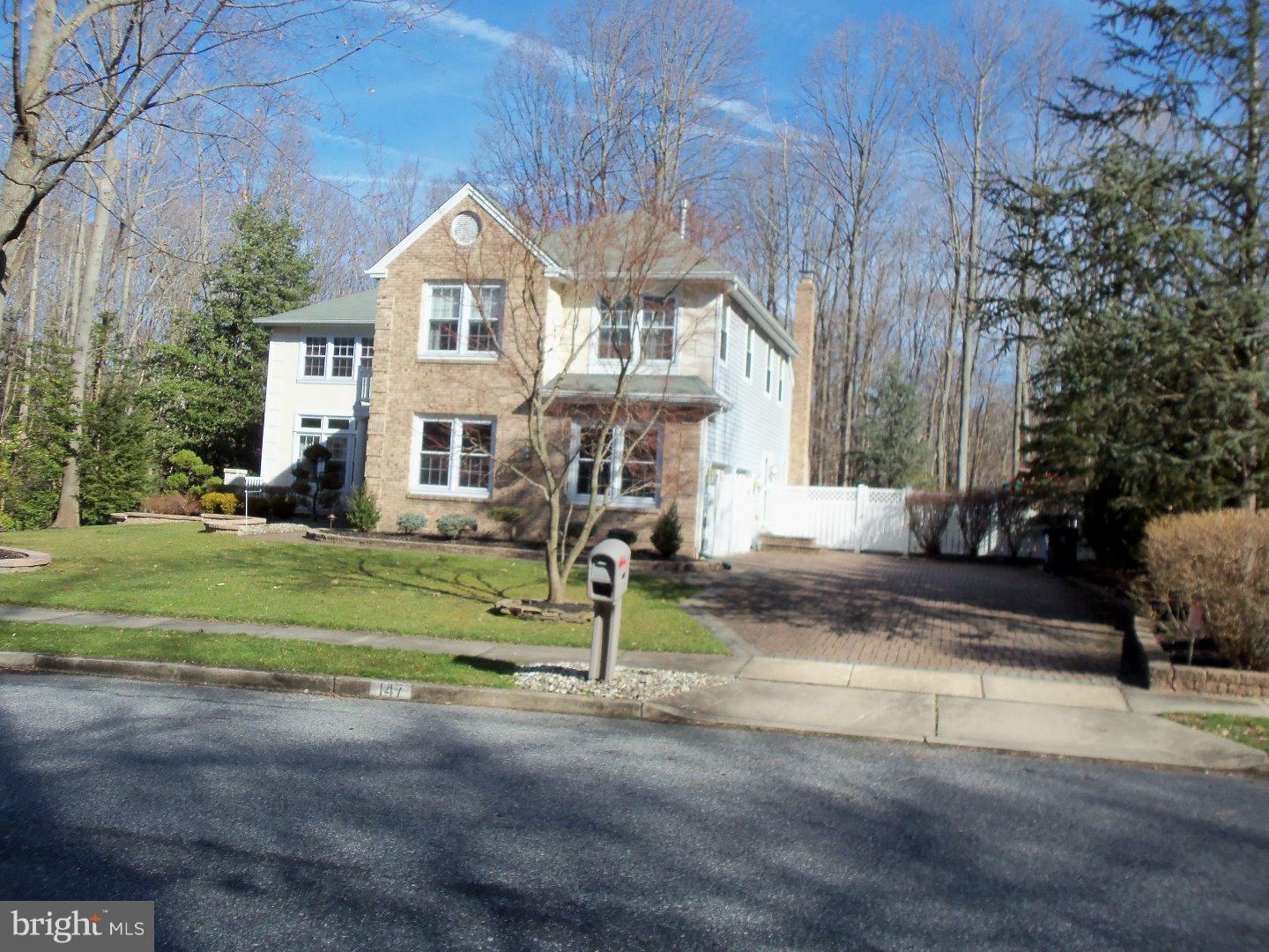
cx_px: 634
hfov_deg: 61.7
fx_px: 1063
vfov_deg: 48.2
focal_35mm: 29
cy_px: 476
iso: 80
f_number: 3.4
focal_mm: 5.2
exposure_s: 1/640
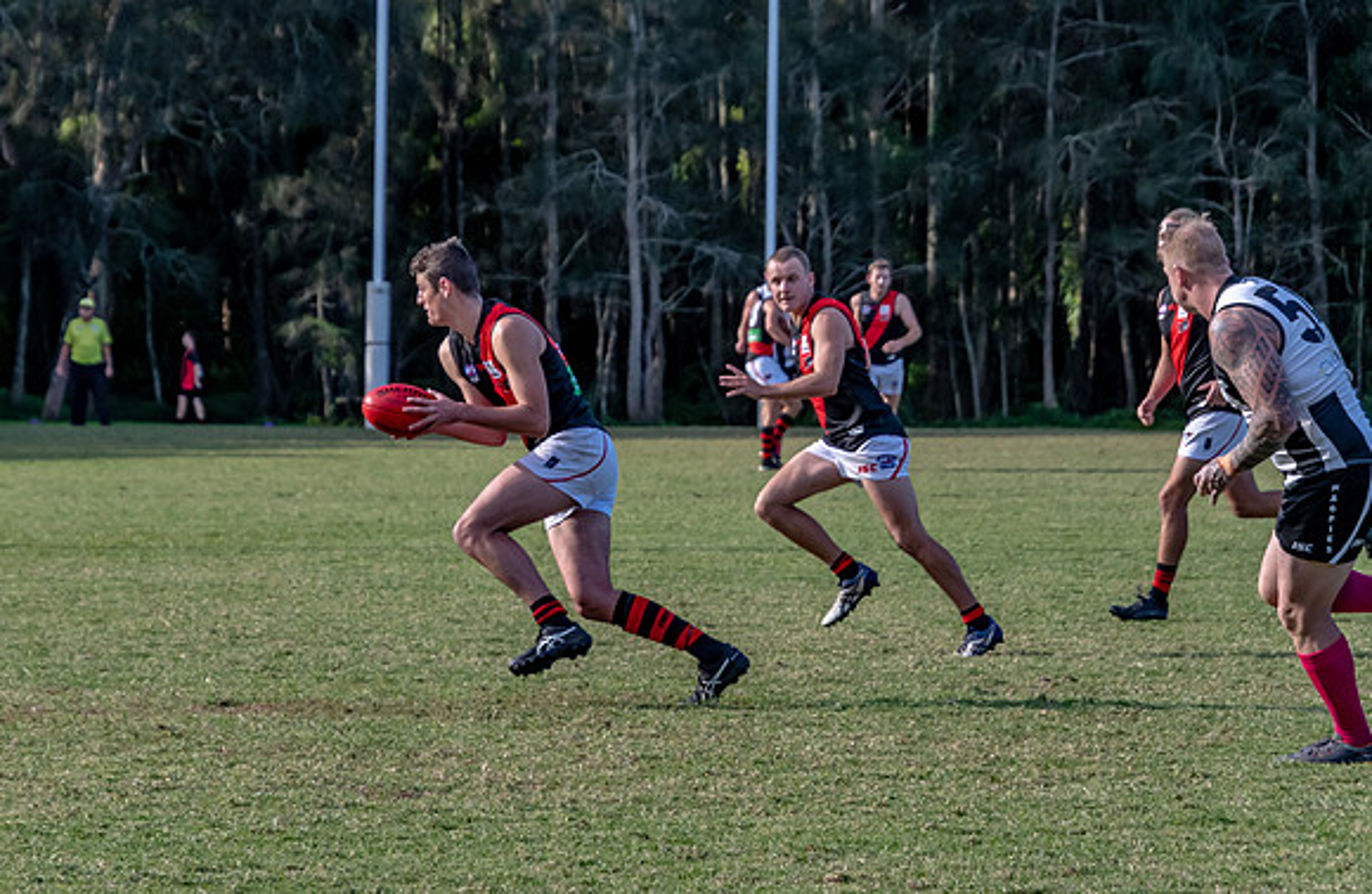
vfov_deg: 5.6
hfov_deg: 8.6
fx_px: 9099
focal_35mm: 240
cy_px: 540
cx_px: 561
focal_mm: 135
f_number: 6.3
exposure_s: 1/2000
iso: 800
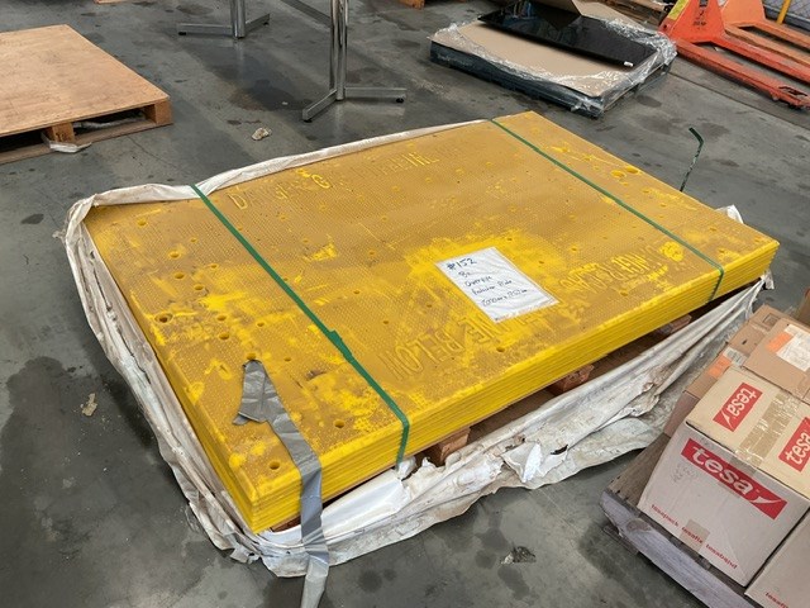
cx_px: 405
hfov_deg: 61.7
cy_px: 304
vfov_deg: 48.2
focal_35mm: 29
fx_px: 679
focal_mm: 3
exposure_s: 1/60
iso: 50
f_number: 1.8
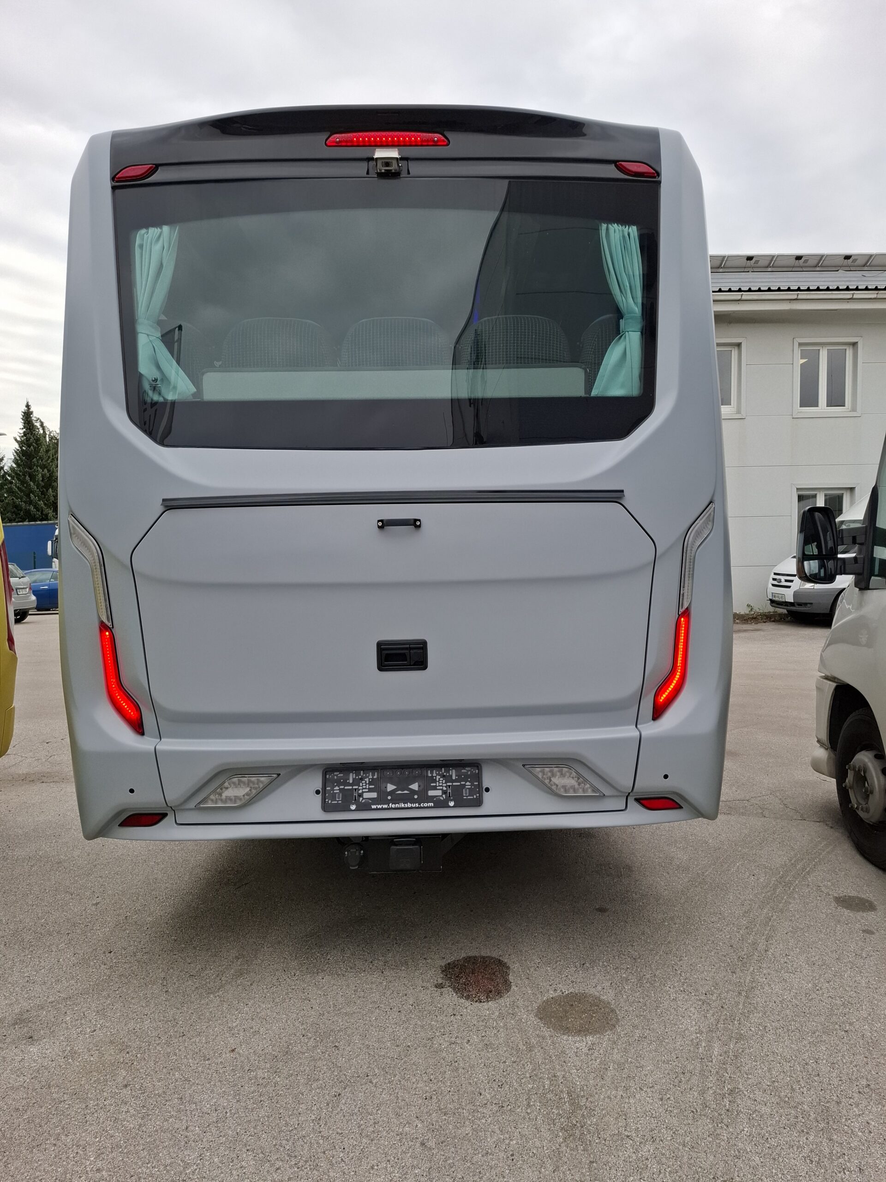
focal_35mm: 23
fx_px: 785
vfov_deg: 73.9
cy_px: 591
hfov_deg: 58.9
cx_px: 443
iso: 50
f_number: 1.8
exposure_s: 1/761
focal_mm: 5.54
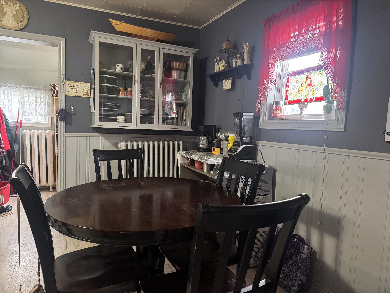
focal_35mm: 24
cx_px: 195
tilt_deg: -4.3
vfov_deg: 56.8
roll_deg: -3.0
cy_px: 146
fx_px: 270
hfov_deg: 71.6
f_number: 1.78
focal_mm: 6.76
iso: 800
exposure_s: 1/40
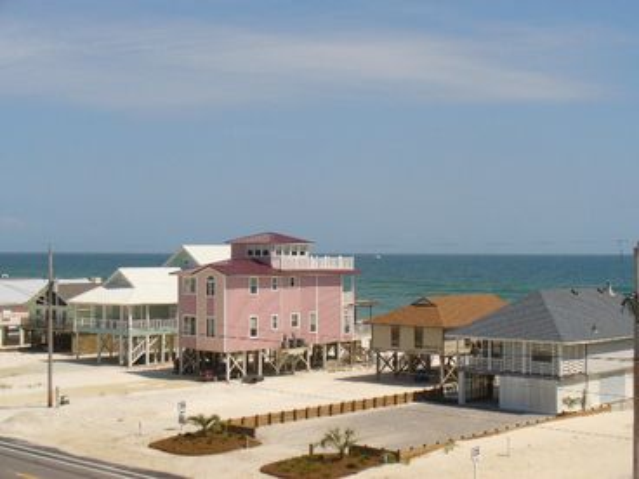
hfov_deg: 35.5
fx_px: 997
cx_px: 320
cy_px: 240
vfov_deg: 27.0
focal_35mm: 54
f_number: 6.2
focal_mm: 8.9
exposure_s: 1/640
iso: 100
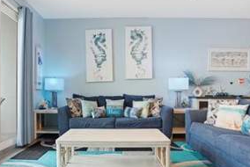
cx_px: 114
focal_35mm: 27
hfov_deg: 67.2
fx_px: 188
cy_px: 92
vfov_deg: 48.0
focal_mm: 16
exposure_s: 1/60
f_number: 8
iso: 320
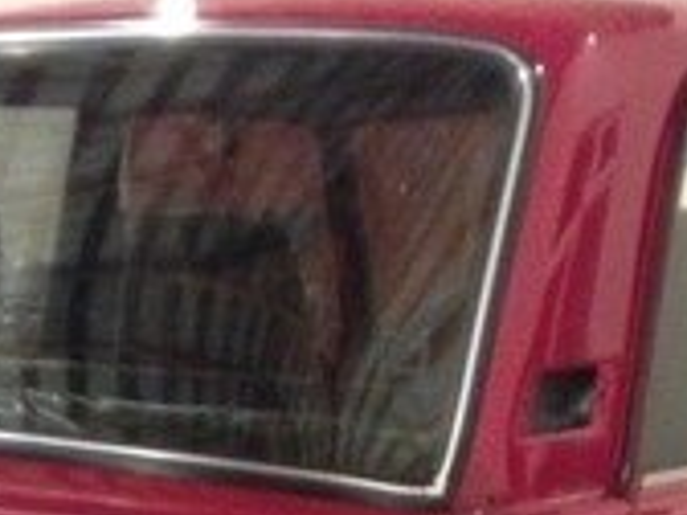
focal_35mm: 130
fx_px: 2580
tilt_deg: -17.8
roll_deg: +0.5
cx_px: 78
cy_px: 979
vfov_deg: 10.6
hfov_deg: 15.0
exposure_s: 1/15
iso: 500
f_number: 2.4
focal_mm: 4.12
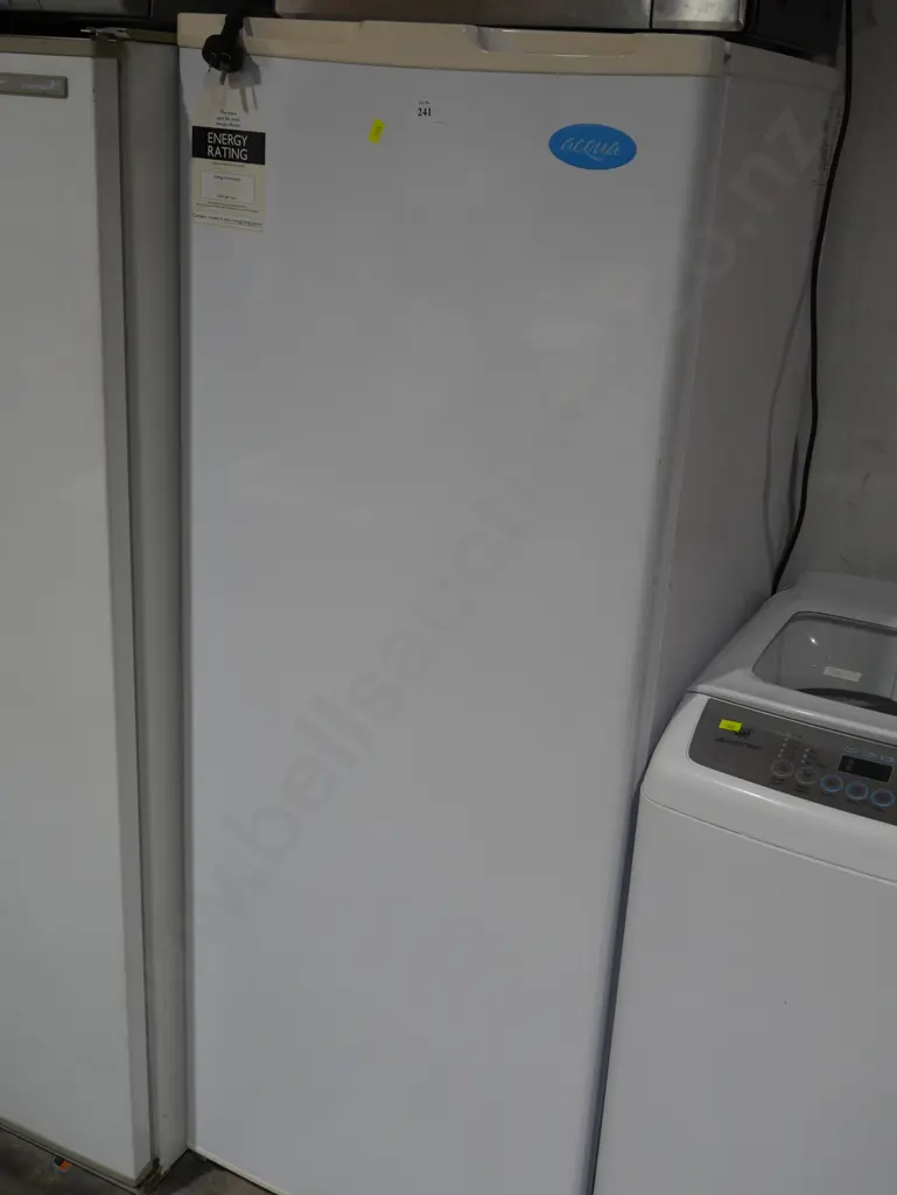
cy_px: 598
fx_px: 1381
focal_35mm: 40
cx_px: 448
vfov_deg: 46.8
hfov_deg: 36.0
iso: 200
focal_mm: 20
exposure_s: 1/80
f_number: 4.4
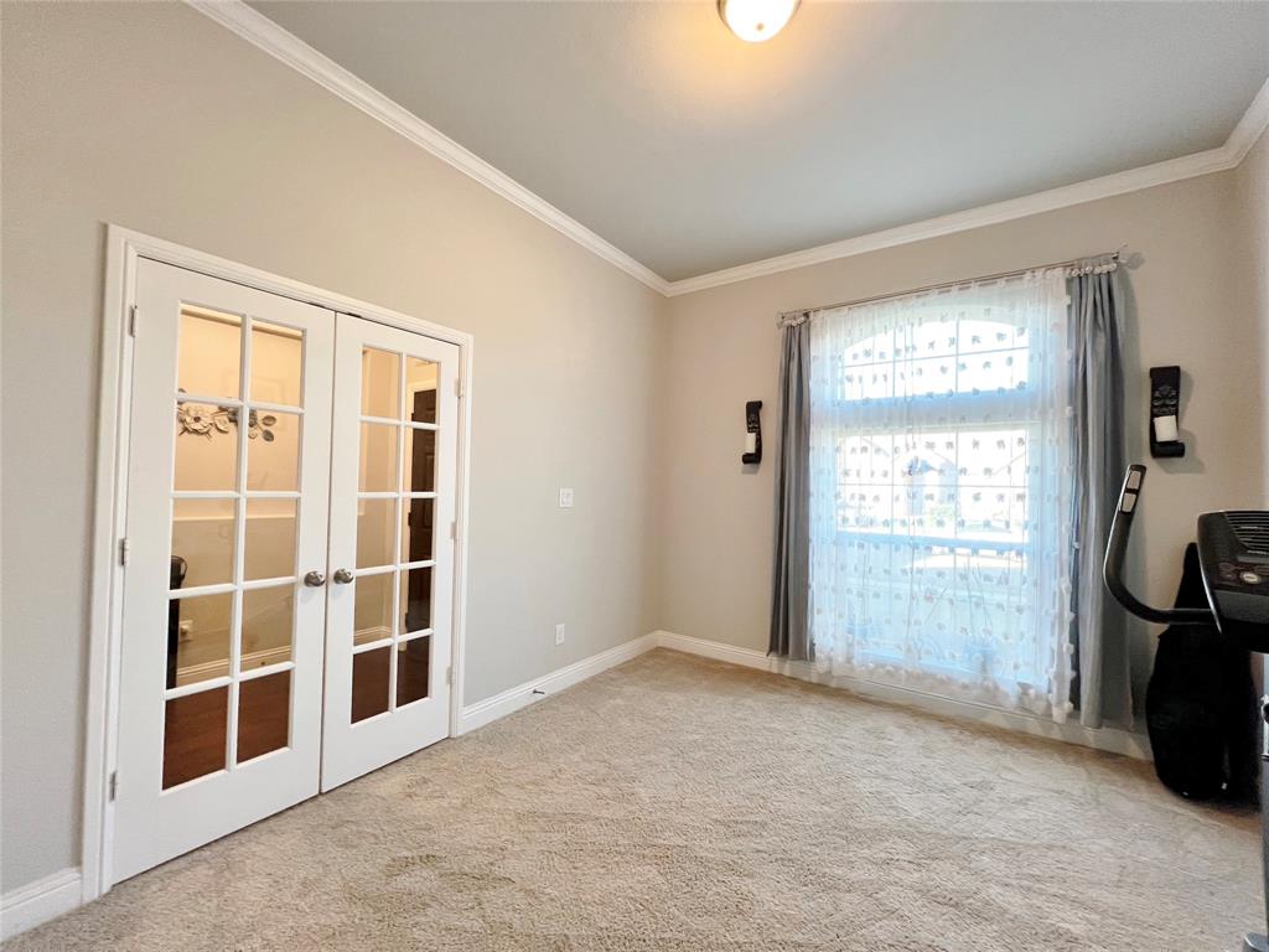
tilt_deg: +0.7
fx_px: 477
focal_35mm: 13
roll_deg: -1.8
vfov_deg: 89.9
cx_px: 634
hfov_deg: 106.2
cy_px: 476
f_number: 1.8
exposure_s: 1/120
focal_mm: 1.57
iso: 250
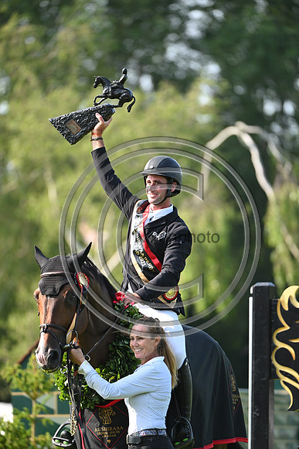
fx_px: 4233
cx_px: 150
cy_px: 224
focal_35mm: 340
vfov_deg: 6.1
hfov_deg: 4.0
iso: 800
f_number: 4.5
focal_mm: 340
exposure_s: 1/1250
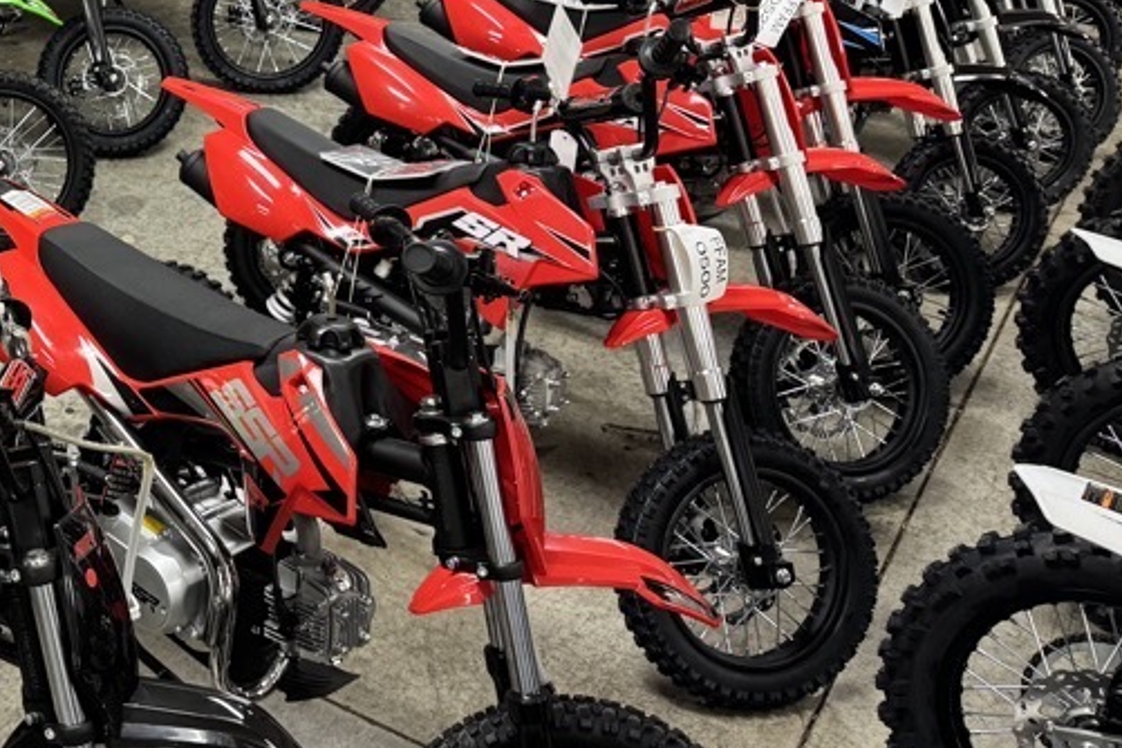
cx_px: 0
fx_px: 1589
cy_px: 119
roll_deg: +0.7
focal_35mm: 51
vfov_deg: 25.9
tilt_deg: -23.7
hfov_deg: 35.2
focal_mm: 6.76
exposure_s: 1/60
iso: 250
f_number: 1.78
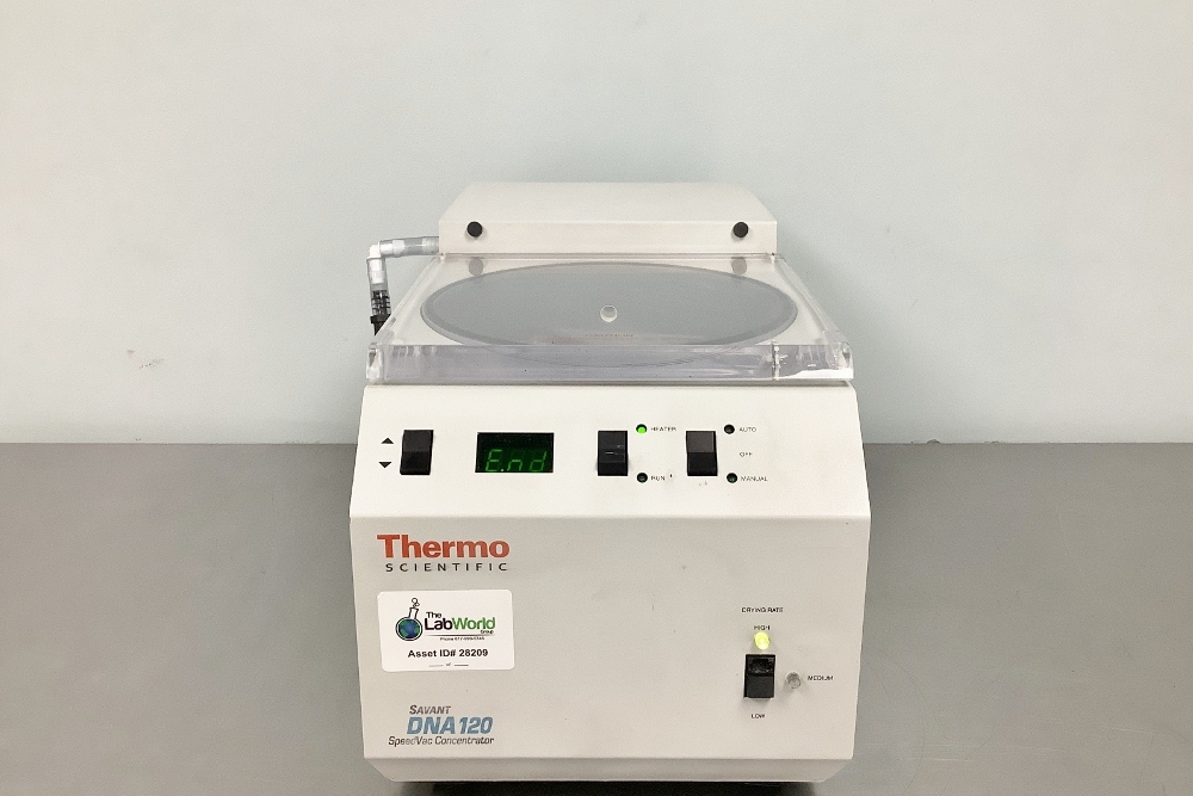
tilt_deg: -18.5
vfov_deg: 40.0
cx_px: 606
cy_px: 380
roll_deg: +0.0
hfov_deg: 57.2
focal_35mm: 33
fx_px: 1094
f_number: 2.4
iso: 160
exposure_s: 1/60
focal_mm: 3.3
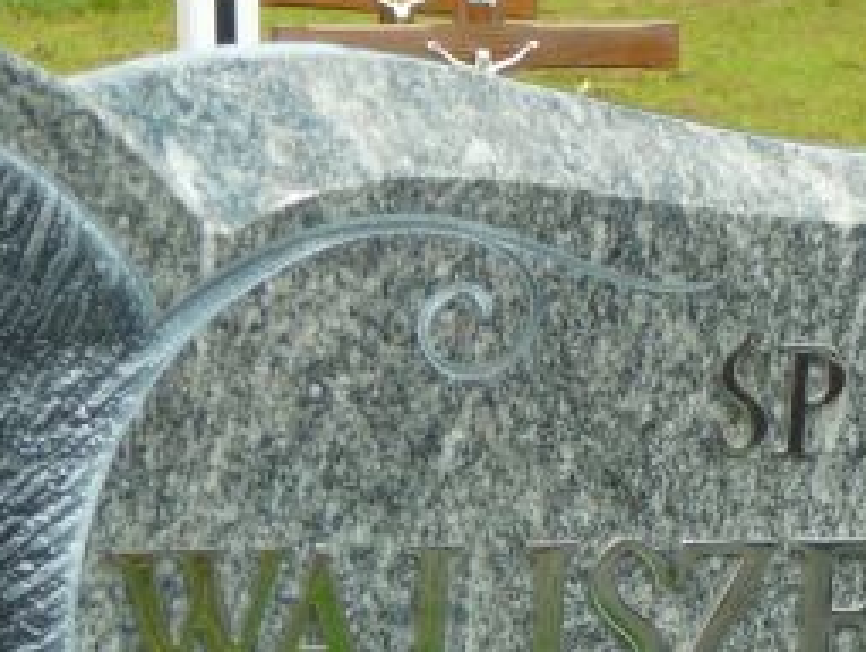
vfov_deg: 6.8
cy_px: 767
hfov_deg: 9.0
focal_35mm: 218
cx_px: 696
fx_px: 5461
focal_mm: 13
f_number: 3.8
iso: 80
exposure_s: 1/250
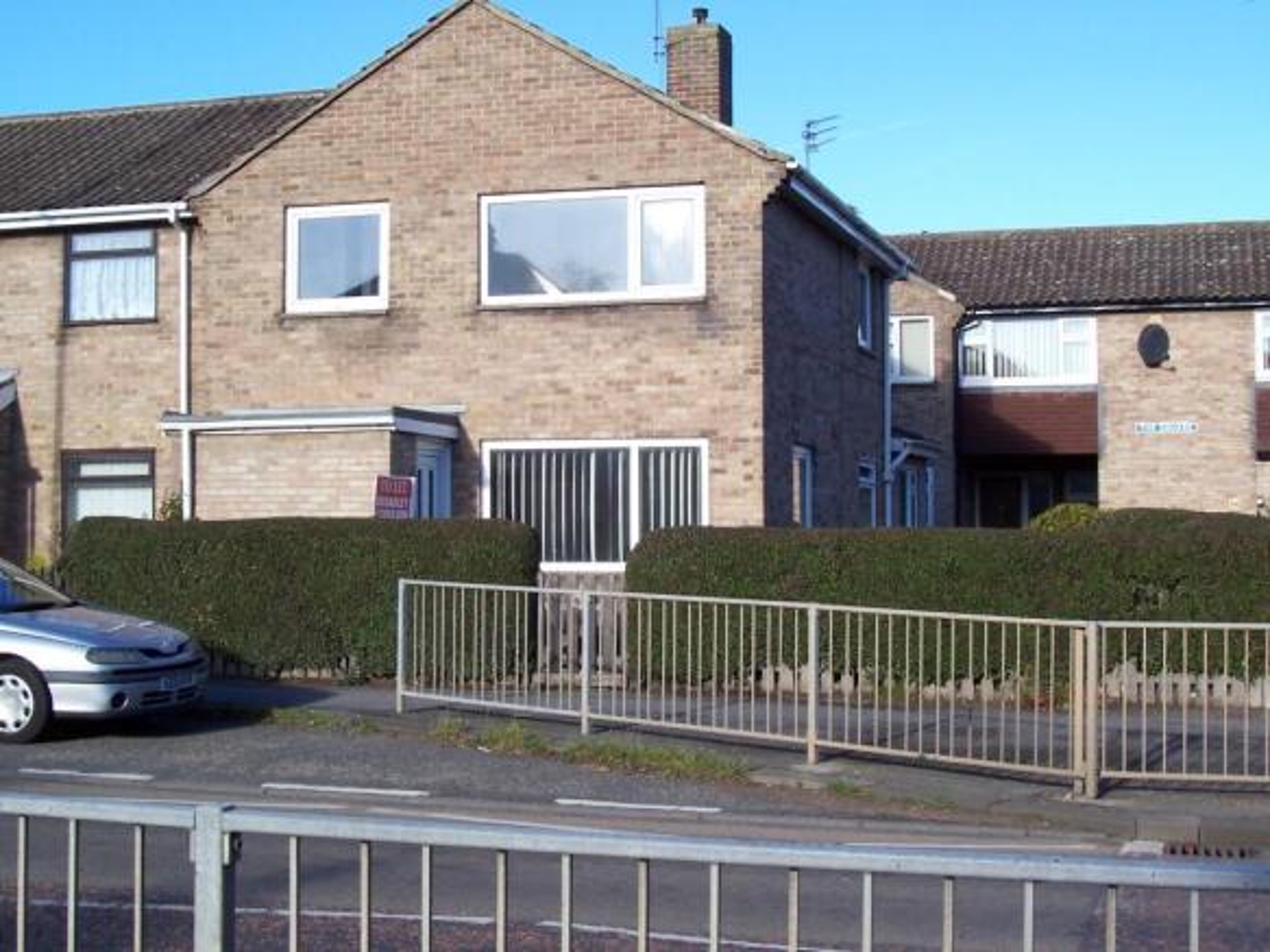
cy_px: 476
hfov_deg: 36.2
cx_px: 635
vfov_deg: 27.5
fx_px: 1944
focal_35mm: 53
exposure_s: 1/180
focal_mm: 8.6
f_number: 6.7
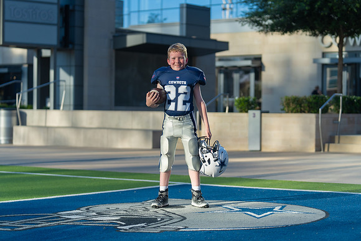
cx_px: 180
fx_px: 812
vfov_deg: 16.9
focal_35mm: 81
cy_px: 120
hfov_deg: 25.1
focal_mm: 81
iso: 100
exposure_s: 1/800
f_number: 2.8
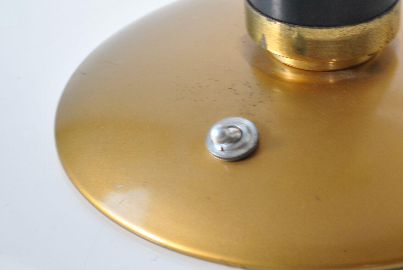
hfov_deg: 14.6
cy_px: 87
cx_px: 327
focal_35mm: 139
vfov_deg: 9.9
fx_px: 1558
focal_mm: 50
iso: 200
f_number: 5.6
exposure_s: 1/25
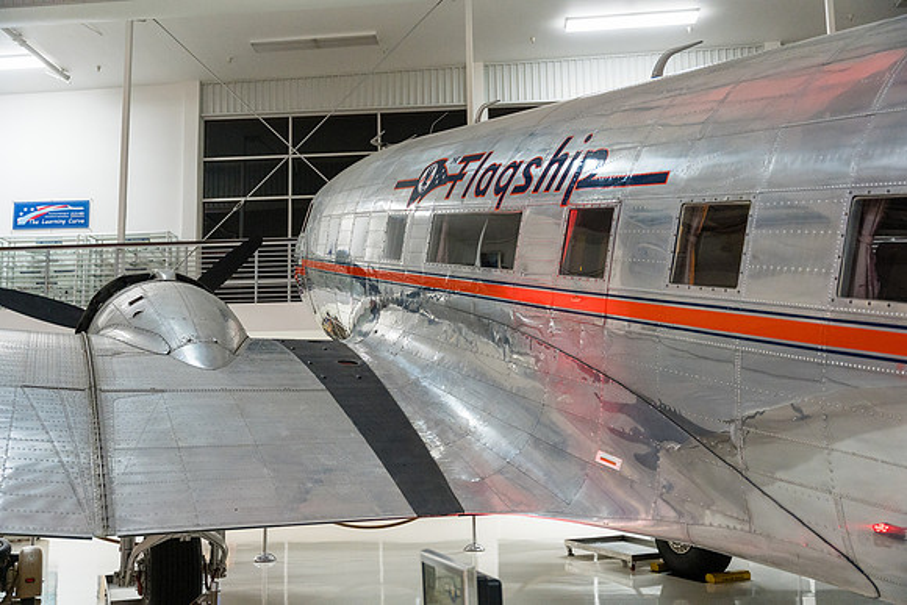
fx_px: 892
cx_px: 454
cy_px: 302
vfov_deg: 37.5
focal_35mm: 35
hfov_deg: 53.9
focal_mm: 35.4
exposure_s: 1/250
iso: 3200
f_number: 2.8
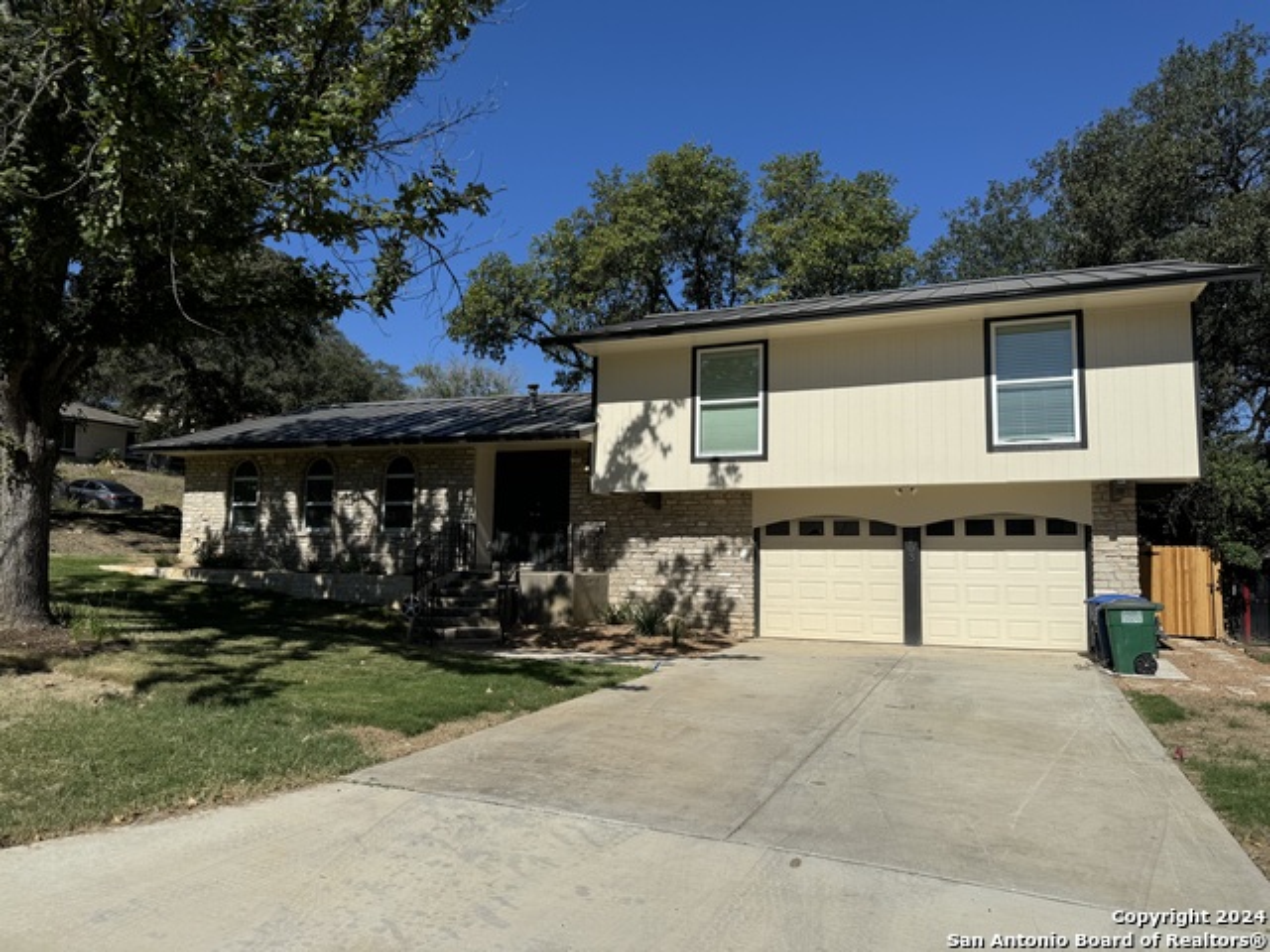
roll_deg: -0.7
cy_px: 476
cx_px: 635
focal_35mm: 24
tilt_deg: +4.3
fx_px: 881
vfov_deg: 56.8
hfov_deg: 71.6
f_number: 1.78
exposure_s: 1/9009
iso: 80
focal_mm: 6.76
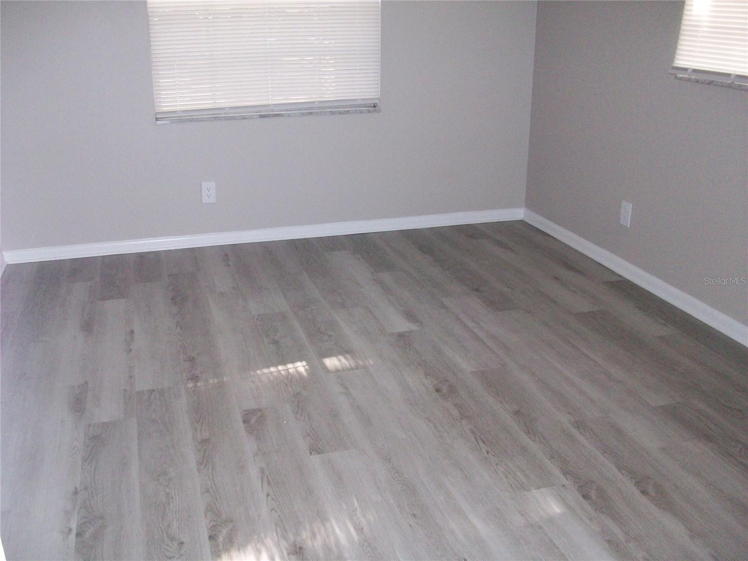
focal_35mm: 34
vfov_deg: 41.8
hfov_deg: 54.0
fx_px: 735
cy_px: 280
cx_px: 374
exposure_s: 1/60
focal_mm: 5.7
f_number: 2.8
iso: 200
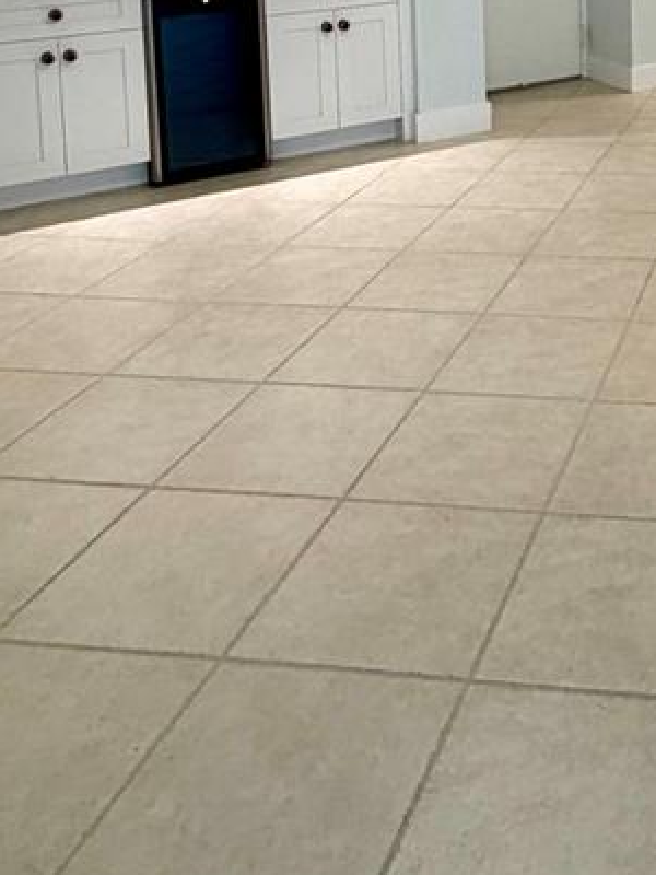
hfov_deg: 30.7
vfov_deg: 38.1
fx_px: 1061
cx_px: 719
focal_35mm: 42
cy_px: -63
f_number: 2.2
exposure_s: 1/120
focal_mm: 2.22
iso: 200
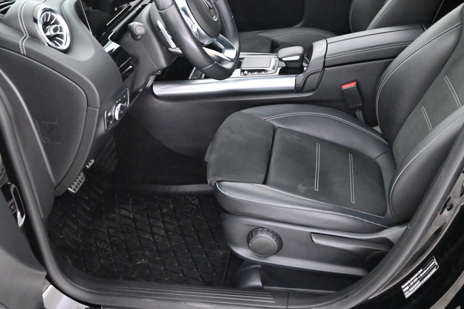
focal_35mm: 39
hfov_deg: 49.6
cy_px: 154
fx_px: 503
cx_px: 232
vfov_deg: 34.2
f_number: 5.3
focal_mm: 39
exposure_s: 1/60
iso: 18000
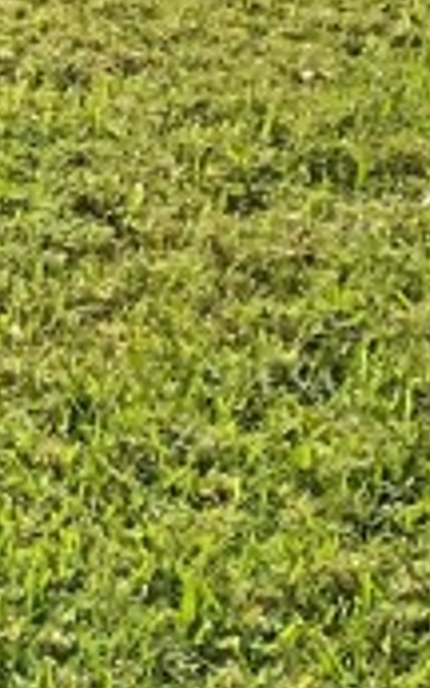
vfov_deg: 10.4
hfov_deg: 5.8
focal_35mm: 182
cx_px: -1433
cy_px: -787
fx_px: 3415
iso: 16
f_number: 1.8
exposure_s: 1/2058
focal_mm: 3
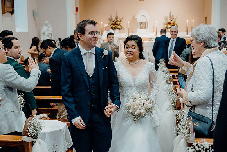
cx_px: 114
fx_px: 328
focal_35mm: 52
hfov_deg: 38.2
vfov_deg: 26.0
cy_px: 76
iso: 3200
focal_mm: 52
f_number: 3.5
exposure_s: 1/160
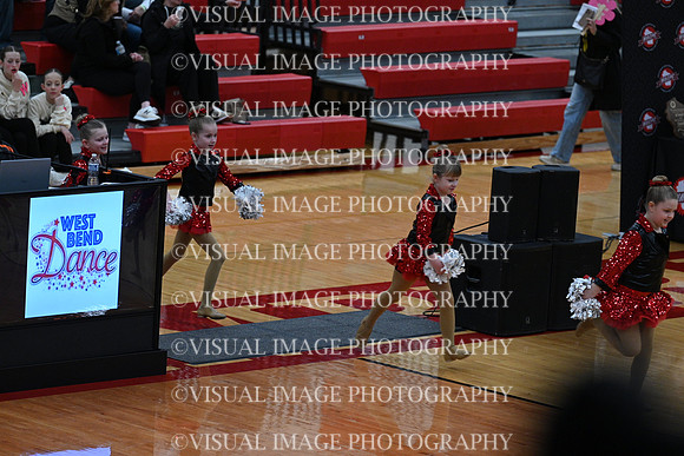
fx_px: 3801
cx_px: 342
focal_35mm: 200
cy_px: 228
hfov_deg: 10.3
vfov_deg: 6.9
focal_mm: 200
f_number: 4
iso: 4000
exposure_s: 1/400
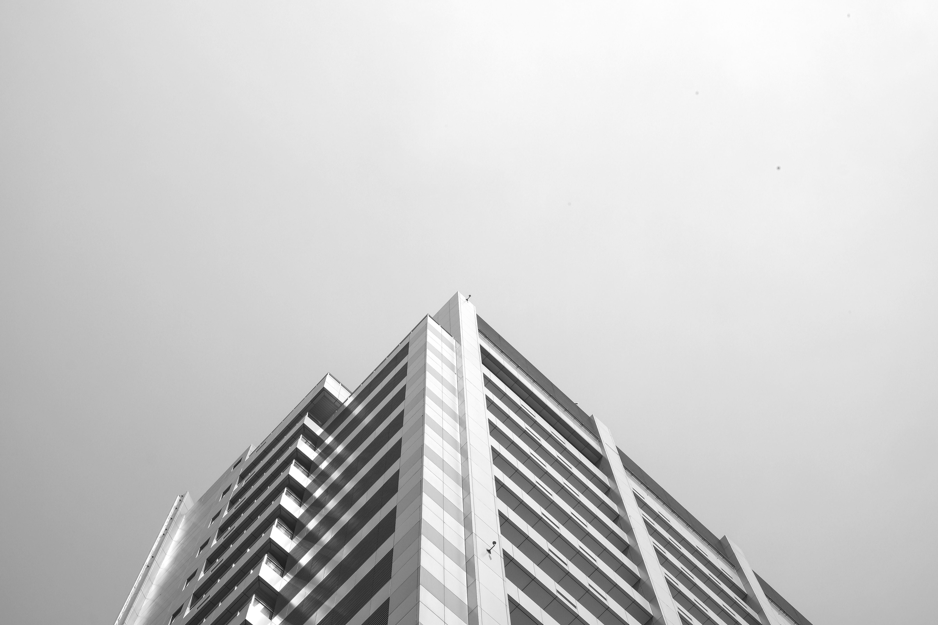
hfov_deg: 36.2
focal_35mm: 55
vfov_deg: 24.6
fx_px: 1433
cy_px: 315
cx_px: 468
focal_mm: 35.8
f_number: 14
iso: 200
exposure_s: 1/400
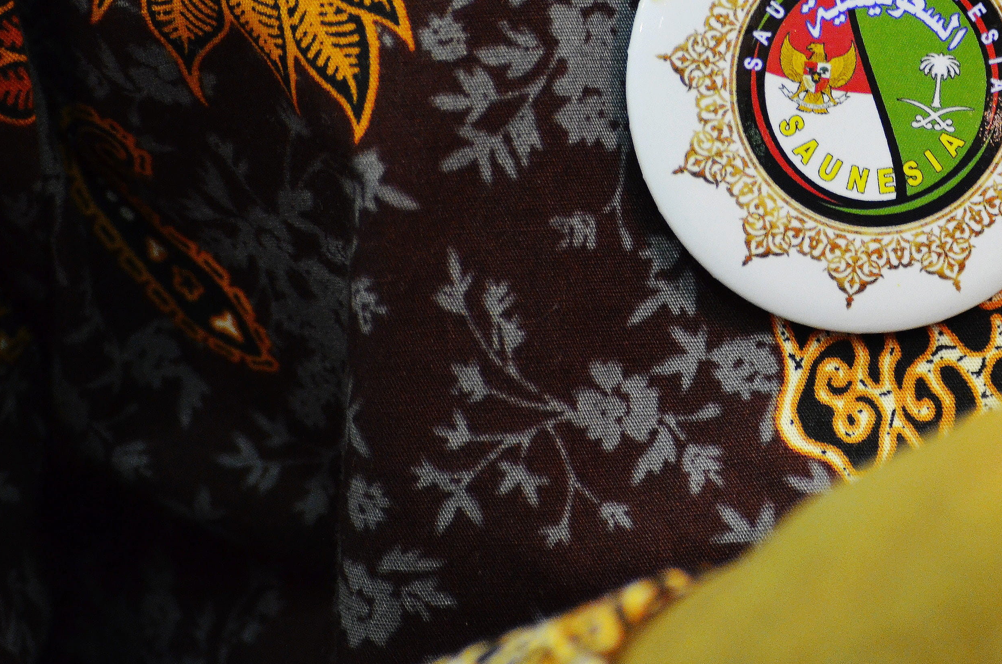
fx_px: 7861
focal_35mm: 283
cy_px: 67
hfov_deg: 7.3
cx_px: 881
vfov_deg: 4.8
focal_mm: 95
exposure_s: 1/30
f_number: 4.2
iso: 1800
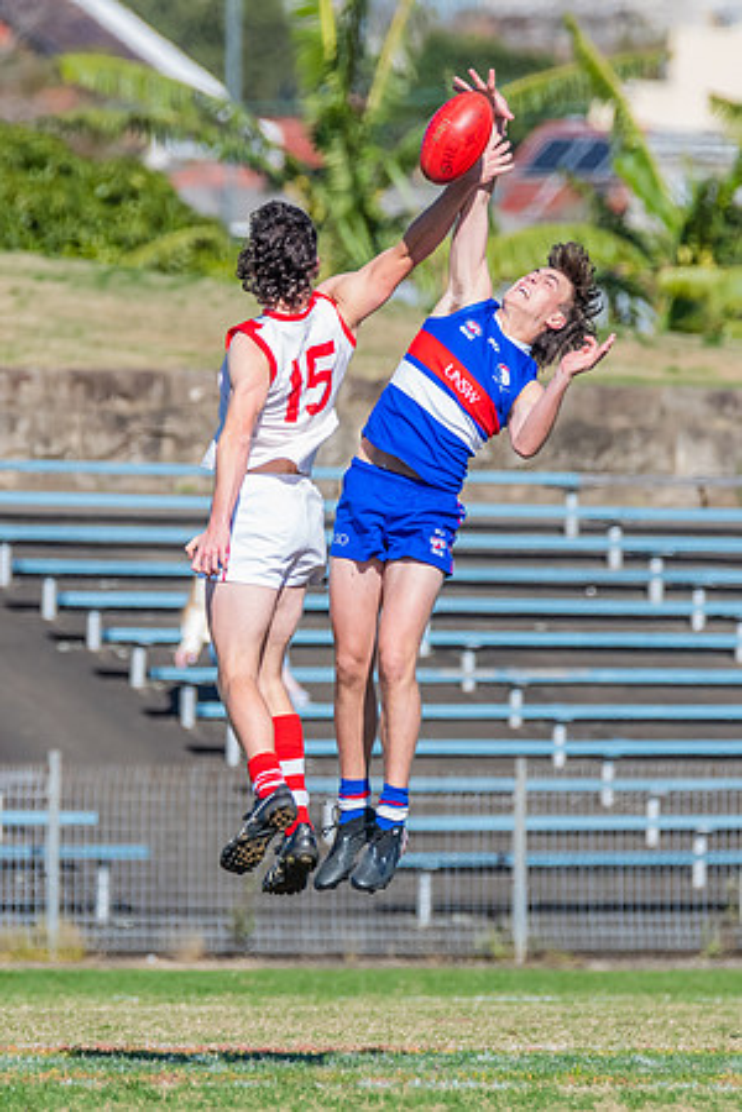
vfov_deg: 2.1
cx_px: 223
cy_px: 563
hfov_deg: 1.4
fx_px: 30678
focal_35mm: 992
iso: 800
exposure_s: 1/1600
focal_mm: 500
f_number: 9
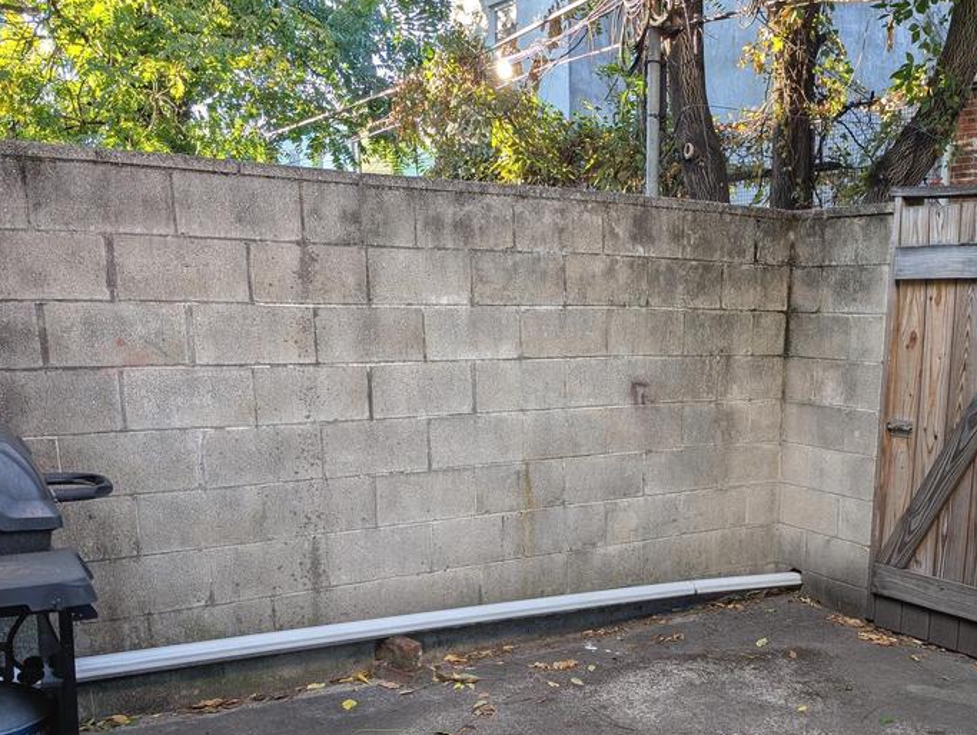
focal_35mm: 36
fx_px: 1017
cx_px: 672
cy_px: 524
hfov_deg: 50.1
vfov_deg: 39.0
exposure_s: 1/57
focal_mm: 6.9
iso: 18
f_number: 1.68
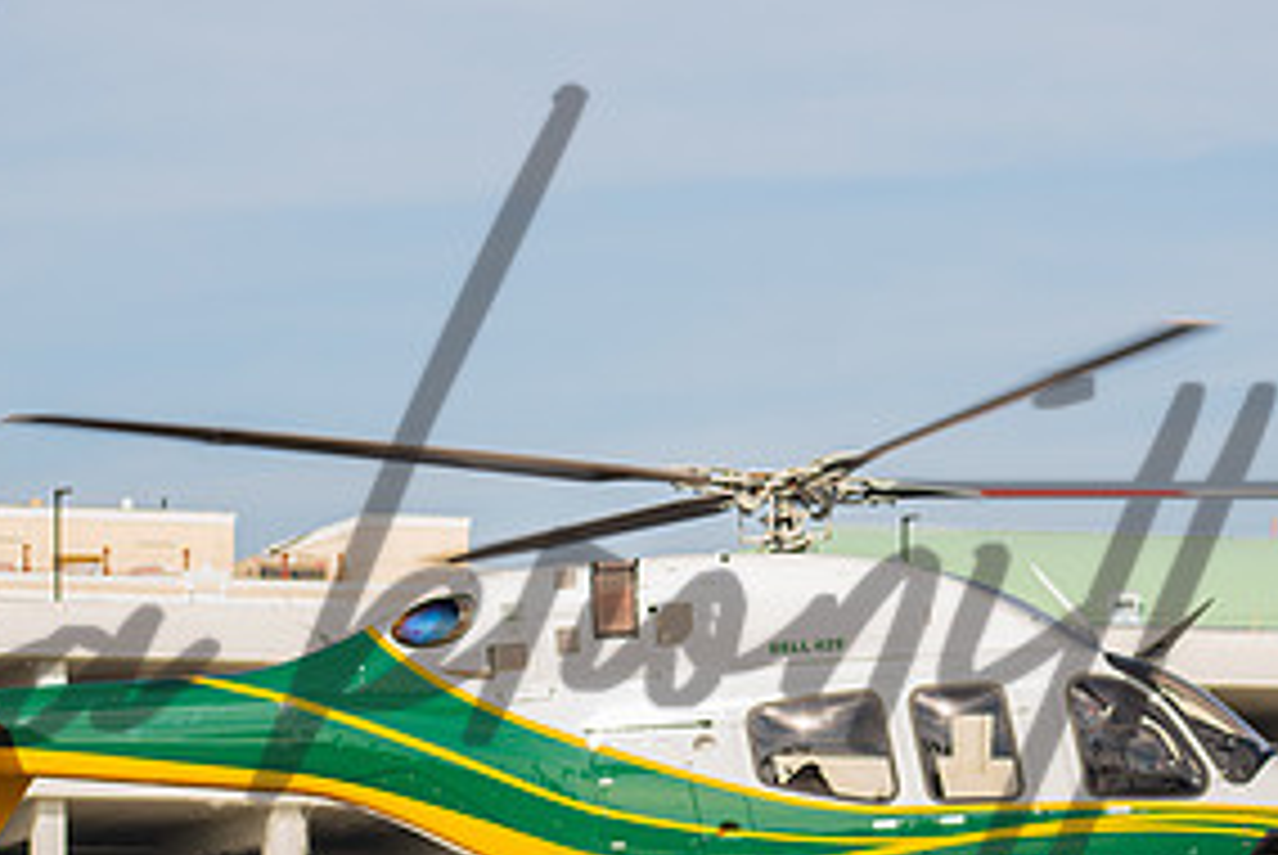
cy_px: 596
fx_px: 9346
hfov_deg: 7.8
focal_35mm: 263
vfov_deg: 5.2
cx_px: 630
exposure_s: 1/640
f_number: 4.8
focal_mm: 86
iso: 100
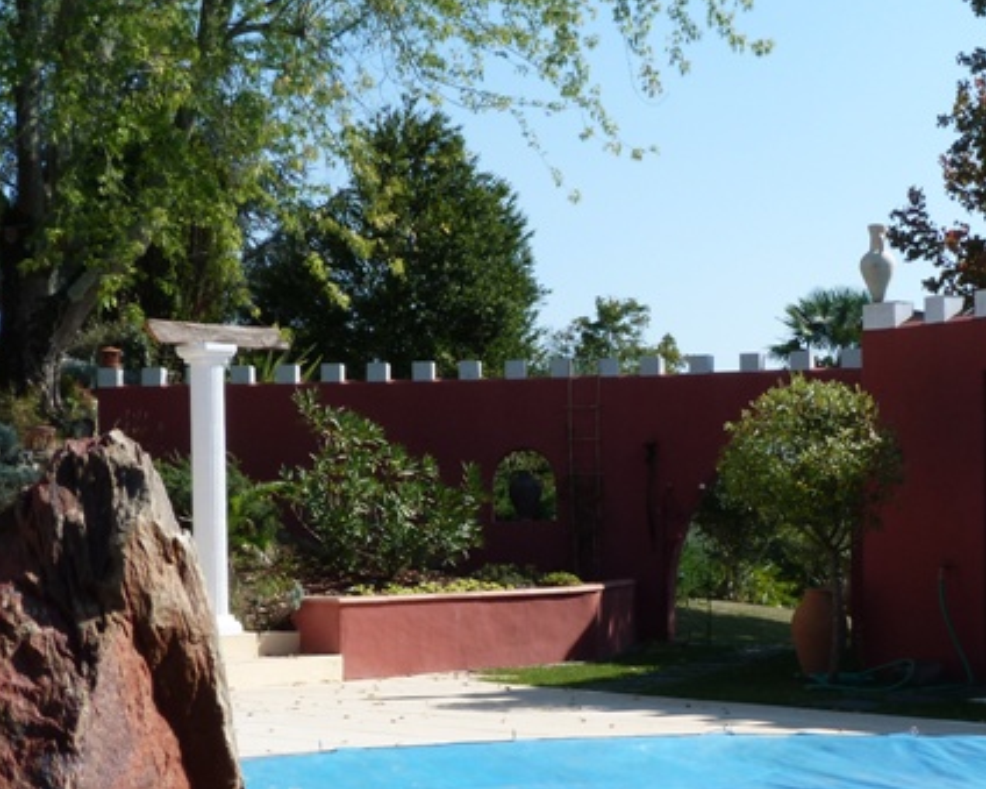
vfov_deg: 21.6
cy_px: 598
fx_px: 2042
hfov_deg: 27.1
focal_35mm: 70
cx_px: 567
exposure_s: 1/250
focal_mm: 6.8
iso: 80
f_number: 5.6
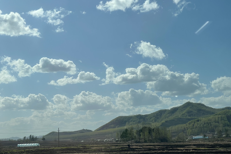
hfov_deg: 30.1
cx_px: 115
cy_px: 80
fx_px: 430
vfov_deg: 20.3
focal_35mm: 67
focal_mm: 7.5
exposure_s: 1/797
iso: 20
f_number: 2.2
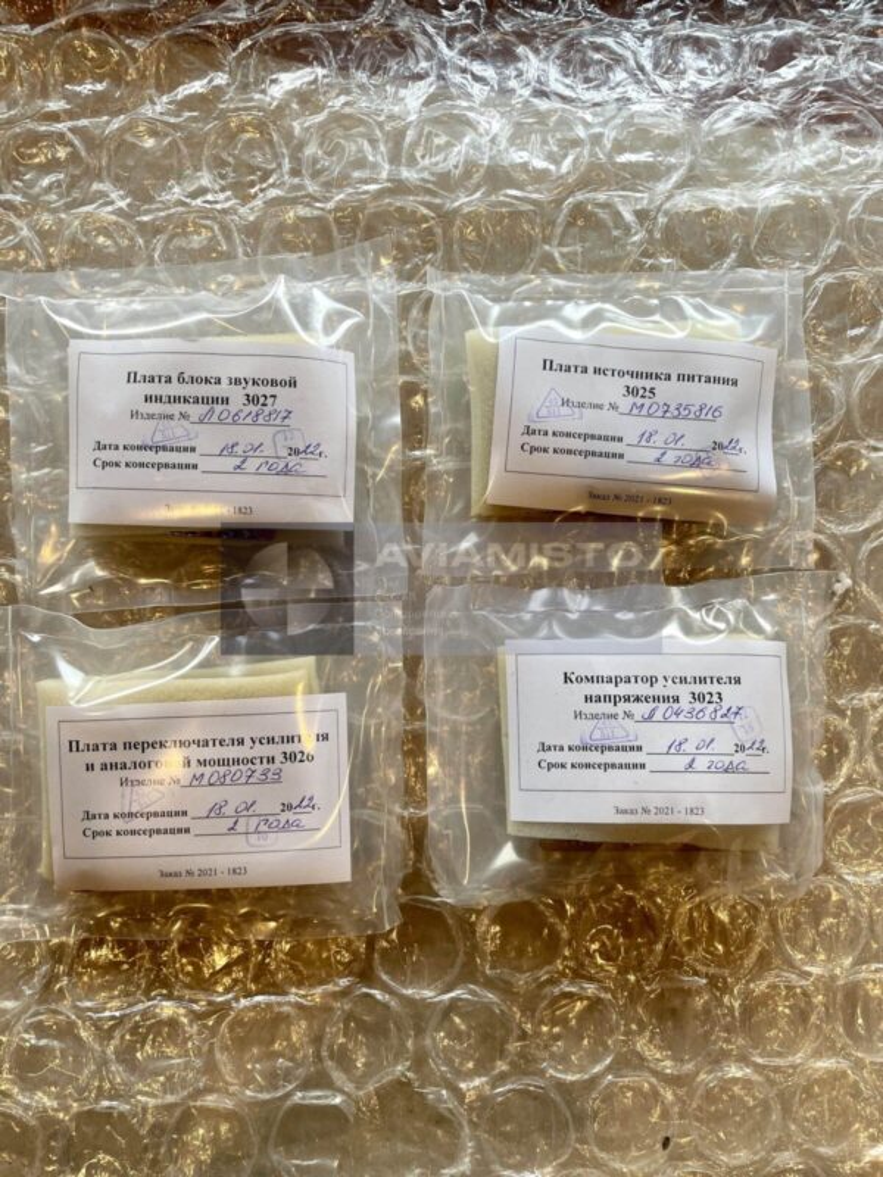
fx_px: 884
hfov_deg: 53.1
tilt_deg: -87.5
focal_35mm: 26
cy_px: 588
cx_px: 442
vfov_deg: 67.3
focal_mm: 4.2
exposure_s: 1/121
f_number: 1.6
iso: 64
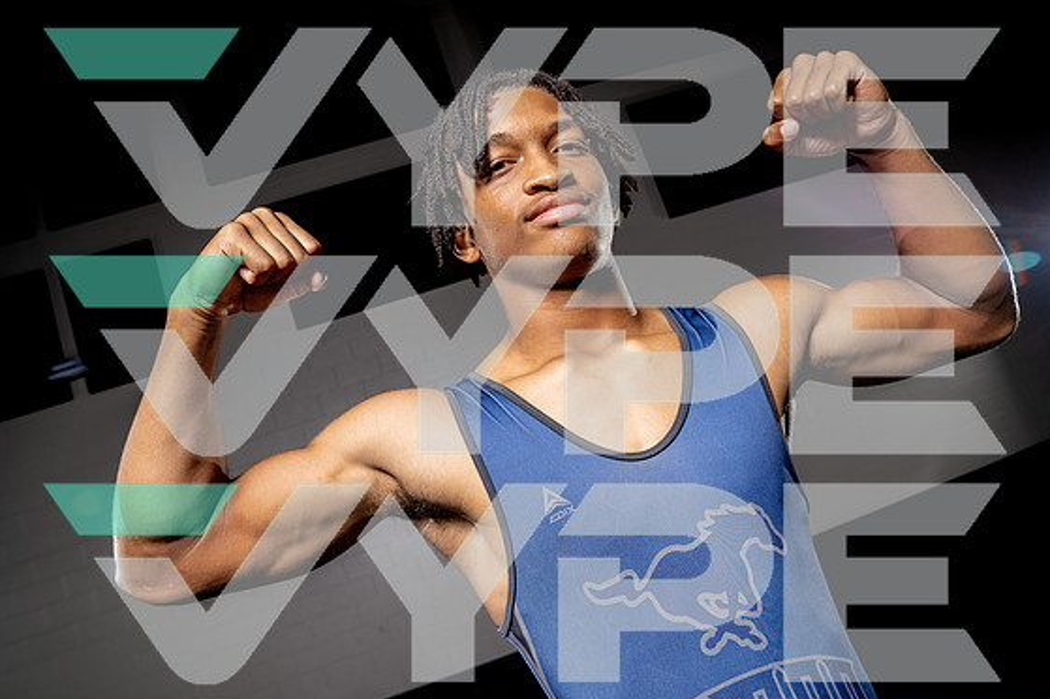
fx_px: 787
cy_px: 356
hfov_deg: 67.4
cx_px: 528
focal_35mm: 27
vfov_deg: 47.9
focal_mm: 26
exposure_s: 1/250
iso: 320
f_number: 6.3
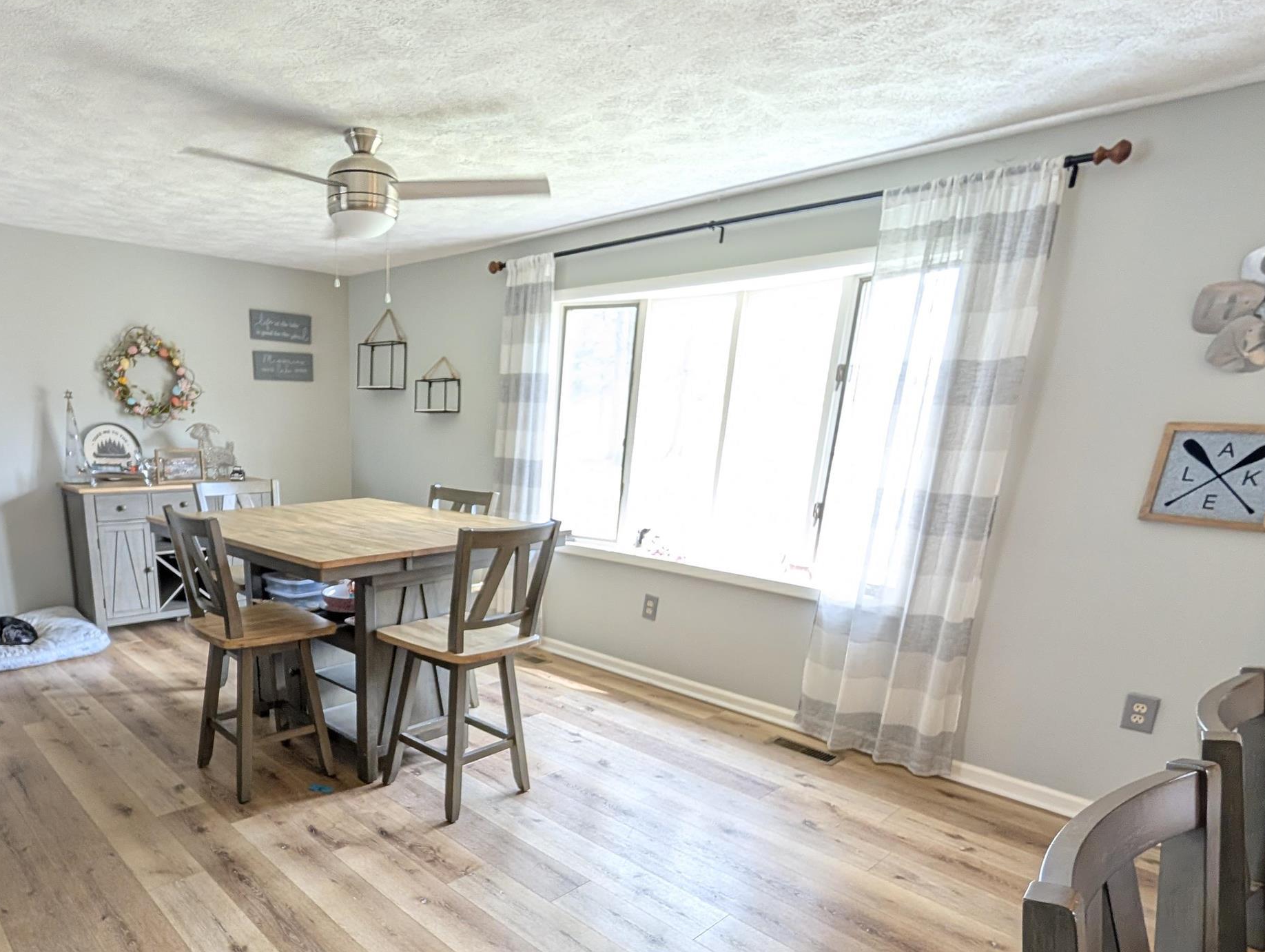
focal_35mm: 20
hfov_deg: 79.3
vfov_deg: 64.2
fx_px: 732
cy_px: 644
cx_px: 433
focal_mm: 2.02
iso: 81
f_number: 1.7
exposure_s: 1/60
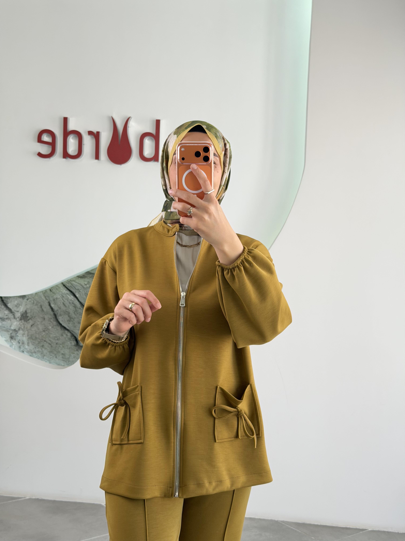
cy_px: 270
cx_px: 202
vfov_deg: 39.7
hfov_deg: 30.3
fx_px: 749
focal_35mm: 48
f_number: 1.78
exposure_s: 1/239
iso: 64
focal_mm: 6.76
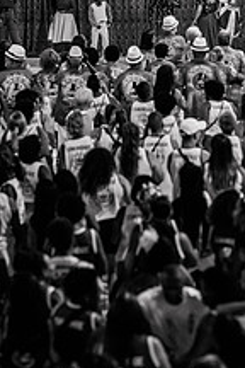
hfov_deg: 7.8
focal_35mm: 177
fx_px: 1807
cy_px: 27
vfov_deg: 11.5
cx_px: 119
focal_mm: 85
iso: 1000
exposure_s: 1/800
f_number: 1.8
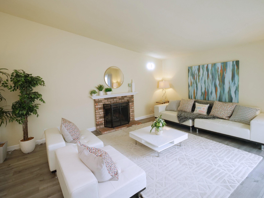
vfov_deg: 74.6
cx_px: 128
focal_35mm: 17
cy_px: 93
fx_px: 130
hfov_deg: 91.0
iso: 800
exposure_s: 1/125
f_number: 2.8
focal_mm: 7
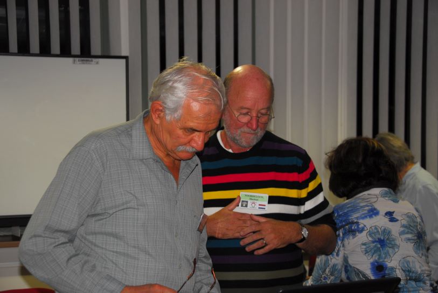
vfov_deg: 18.2
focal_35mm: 75
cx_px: 219
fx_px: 913
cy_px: 146
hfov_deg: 27.0
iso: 320
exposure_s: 1/60
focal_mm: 50
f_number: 4.8
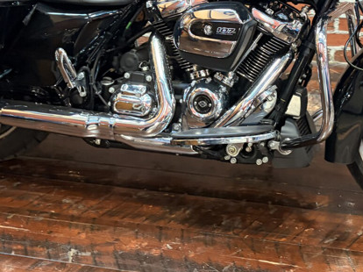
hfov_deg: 28.8
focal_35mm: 67
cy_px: 28
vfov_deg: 21.4
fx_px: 702
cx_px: 236
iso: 320
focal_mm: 5.96
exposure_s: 1/60
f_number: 1.6
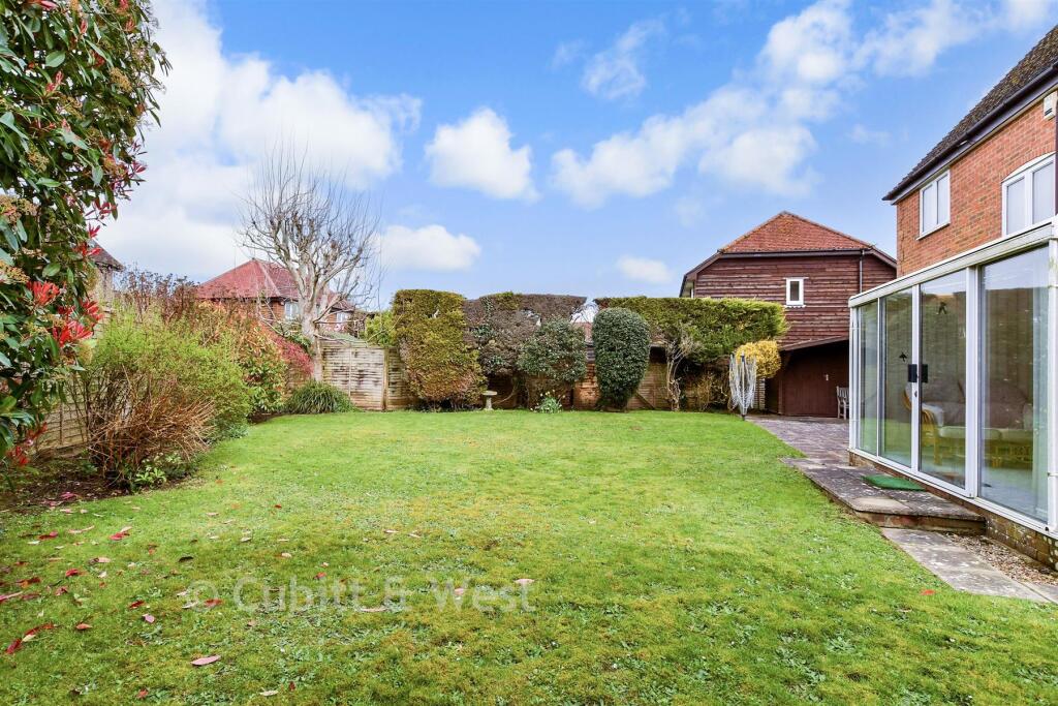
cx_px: 529
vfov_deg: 67.4
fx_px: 529
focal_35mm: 18
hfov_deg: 90.0
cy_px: 353
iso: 200
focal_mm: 12
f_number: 8
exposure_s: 1/320
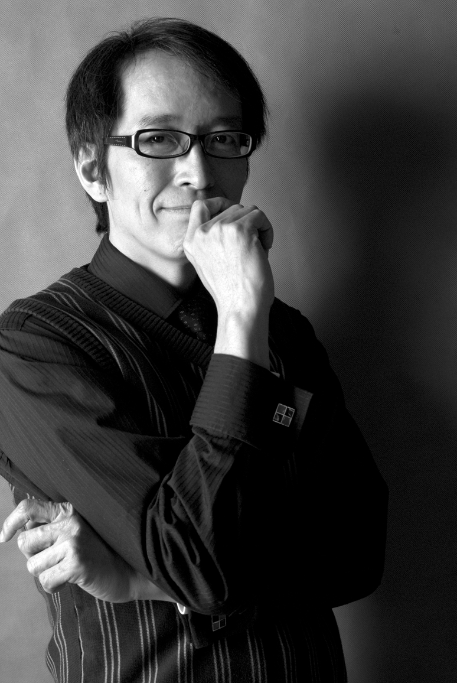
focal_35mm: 62
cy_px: 342
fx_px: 1177
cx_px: 222
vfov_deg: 32.3
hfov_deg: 22.0
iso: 250
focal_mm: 40
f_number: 9
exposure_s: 1/125
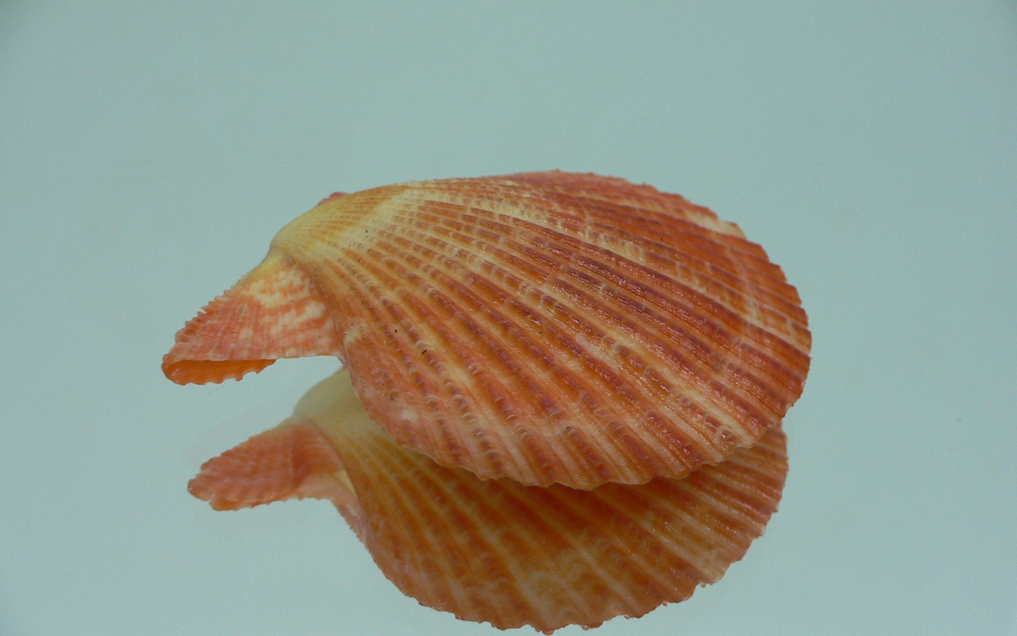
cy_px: 335
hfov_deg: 51.5
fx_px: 1053
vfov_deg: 33.6
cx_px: 506
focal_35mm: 38
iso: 80
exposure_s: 1/60
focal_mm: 4.6
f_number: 2.8
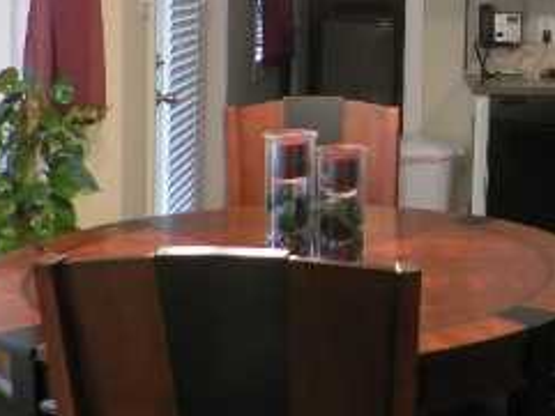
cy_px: 67
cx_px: 596
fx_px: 1107
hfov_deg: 26.2
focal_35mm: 69
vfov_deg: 21.0
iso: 200
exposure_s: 1/20
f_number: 2.8
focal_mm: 4.6
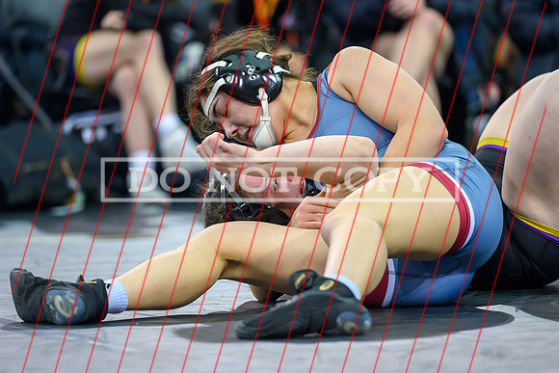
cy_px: 155
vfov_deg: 5.3
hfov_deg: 7.9
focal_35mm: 261
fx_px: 4058
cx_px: 259
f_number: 2.8
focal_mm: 200
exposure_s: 1/800
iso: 5600
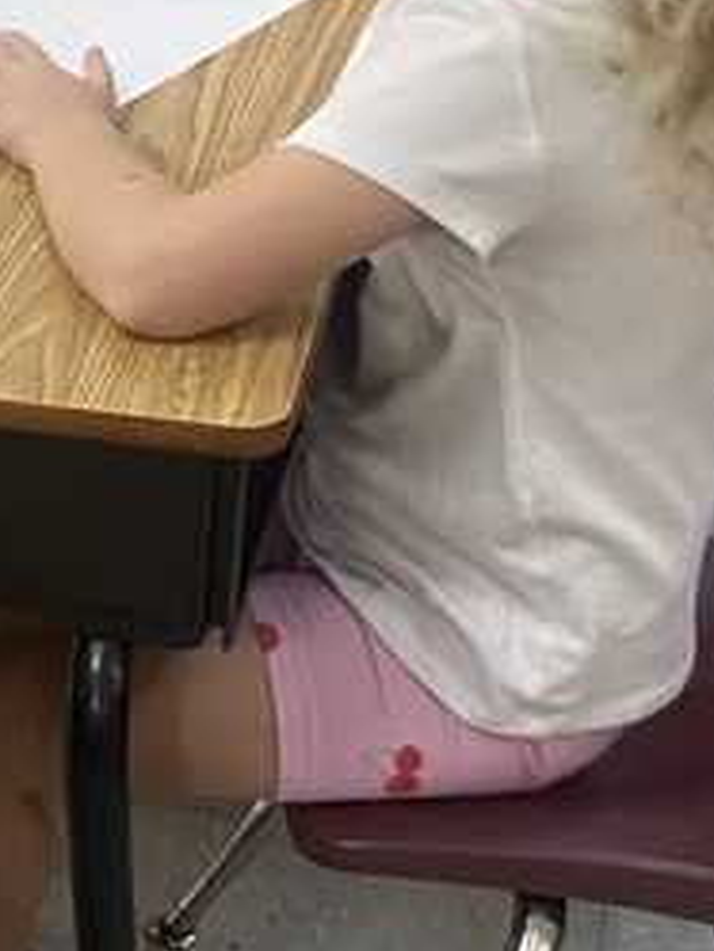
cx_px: -508
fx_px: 2940
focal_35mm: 107
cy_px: 684
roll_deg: +7.5
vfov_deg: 18.3
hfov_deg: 12.8
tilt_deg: -35.7
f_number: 1.8
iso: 200
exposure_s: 1/60
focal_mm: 4.25
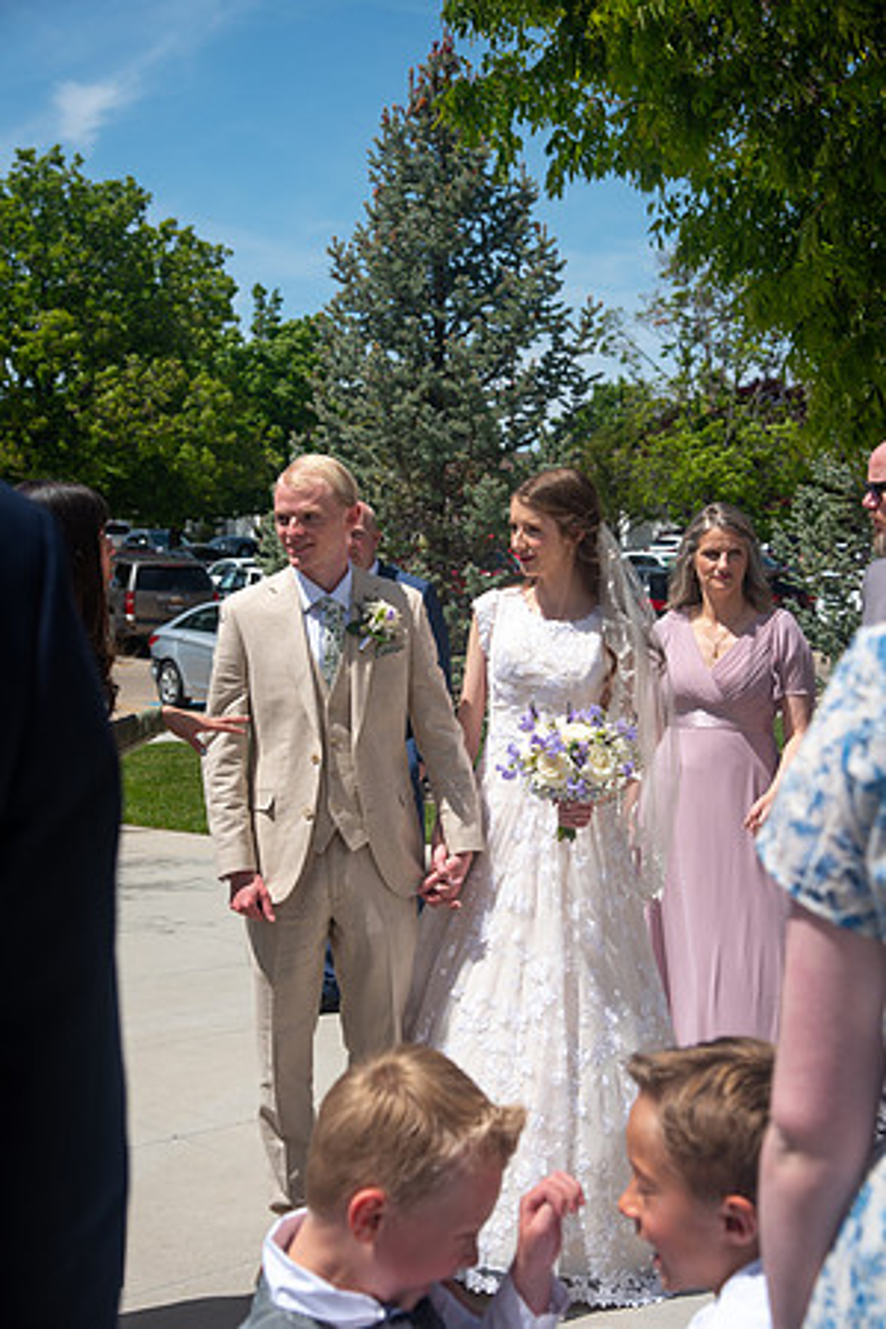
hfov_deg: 24.6
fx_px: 2030
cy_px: 664
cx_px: 443
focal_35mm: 55
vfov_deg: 36.2
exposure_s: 1/400
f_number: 6.3
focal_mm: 55
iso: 100
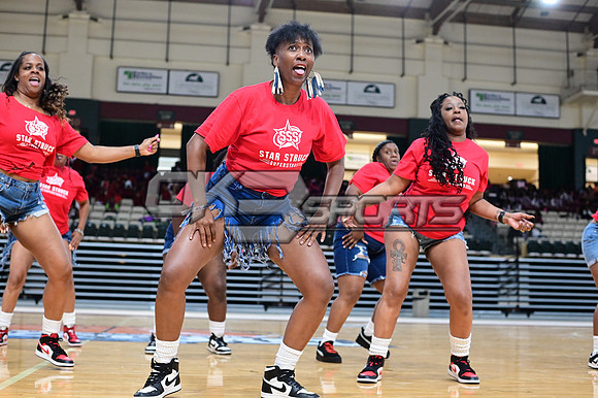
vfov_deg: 27.0
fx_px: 830
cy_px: 199
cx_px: 299
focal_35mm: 50
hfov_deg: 39.6
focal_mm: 50
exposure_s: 1/1000
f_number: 3.2
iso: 6400
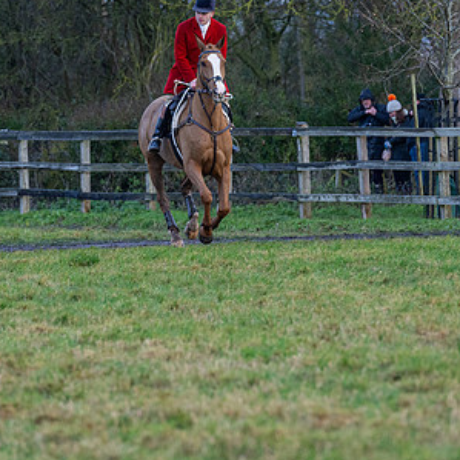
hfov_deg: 4.6
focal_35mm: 384
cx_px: 191
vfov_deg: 4.6
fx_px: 5773
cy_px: 138
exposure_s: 1/500
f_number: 4
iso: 800
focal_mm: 200
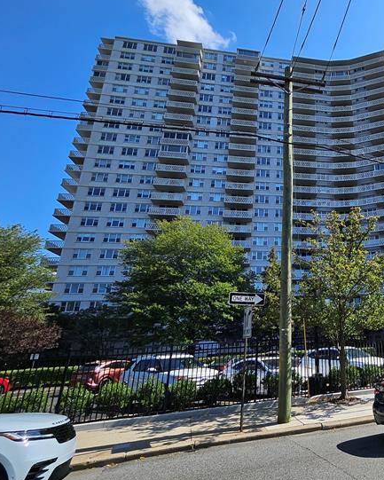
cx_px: 350
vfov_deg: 70.0
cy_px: 213
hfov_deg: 51.4
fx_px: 341
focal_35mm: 24
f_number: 2.2
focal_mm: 1.74
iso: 32
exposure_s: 1/1245
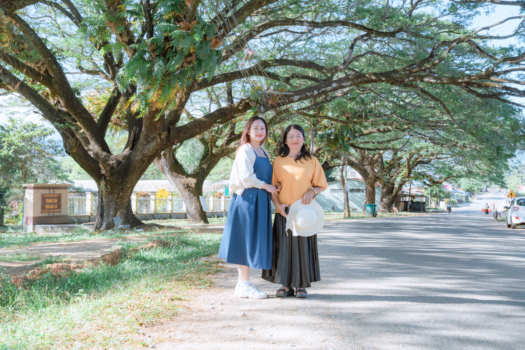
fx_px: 700
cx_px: 262
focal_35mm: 48
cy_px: 175
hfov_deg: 41.1
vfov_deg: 28.1
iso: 100
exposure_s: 1/60
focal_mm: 48
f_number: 6.3
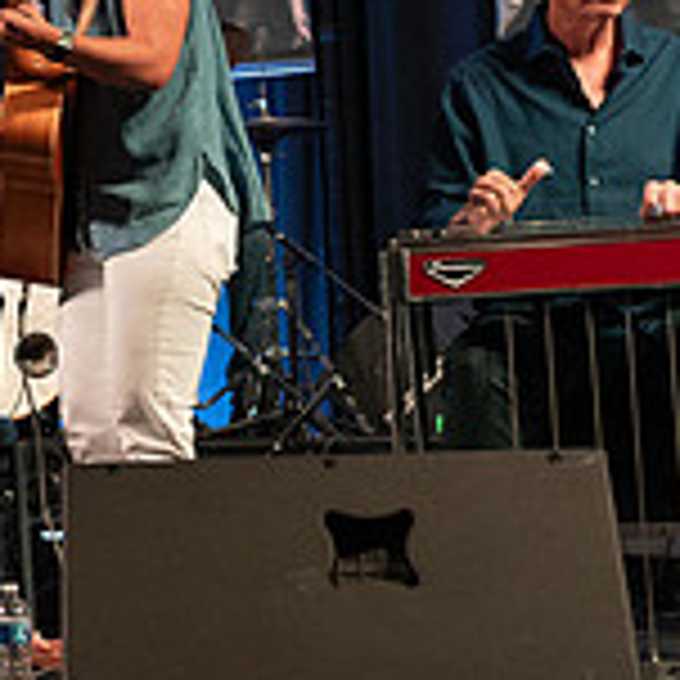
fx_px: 2534
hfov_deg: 14.4
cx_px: -314
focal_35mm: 114
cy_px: 178
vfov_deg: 15.2
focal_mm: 34
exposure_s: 1/250
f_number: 5
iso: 5000
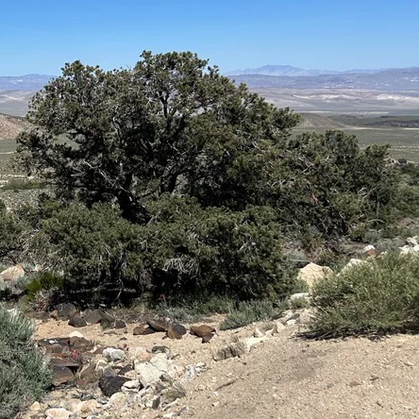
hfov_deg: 30.5
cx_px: 25
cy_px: 166
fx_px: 726
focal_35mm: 53
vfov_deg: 32.1
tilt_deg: -7.6
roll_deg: +2.5
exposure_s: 1/6579
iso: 50
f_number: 1.5
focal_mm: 5.7
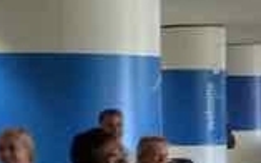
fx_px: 1728
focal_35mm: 243
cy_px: 186
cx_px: 690
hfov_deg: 7.8
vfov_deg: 5.4
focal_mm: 4.12
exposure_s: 1/30
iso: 125
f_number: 2.2
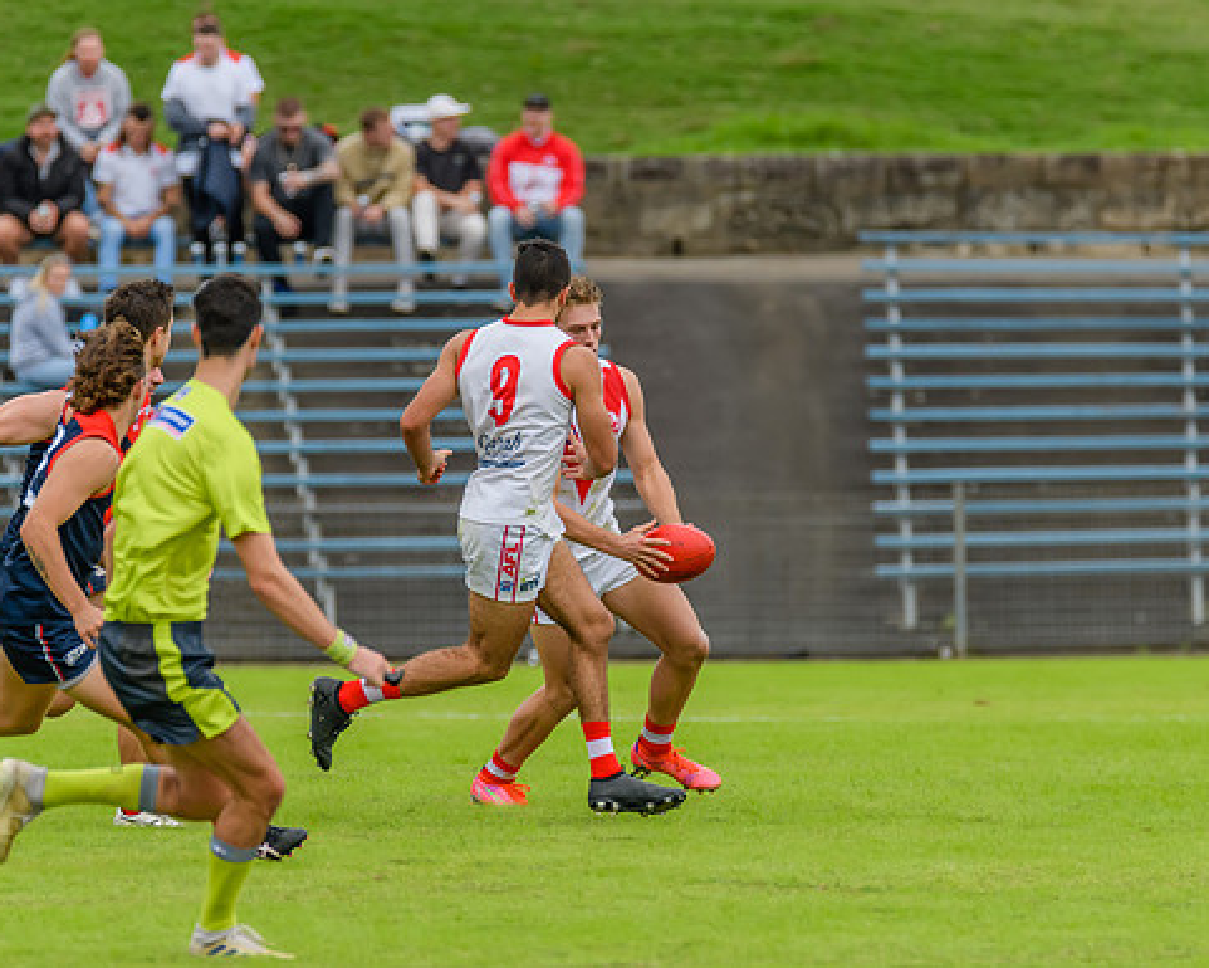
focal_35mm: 701
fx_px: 25088
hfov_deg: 2.8
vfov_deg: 2.2
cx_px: 602
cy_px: 526
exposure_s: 1/2000
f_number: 6
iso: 900
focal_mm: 450
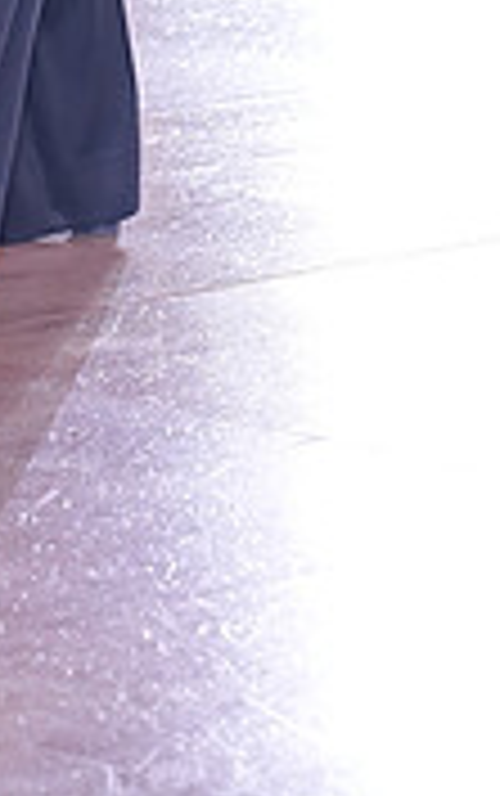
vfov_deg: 8.2
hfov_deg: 5.2
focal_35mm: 250
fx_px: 5437
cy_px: -499
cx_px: -345
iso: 2500
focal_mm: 75
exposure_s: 1/400
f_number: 4
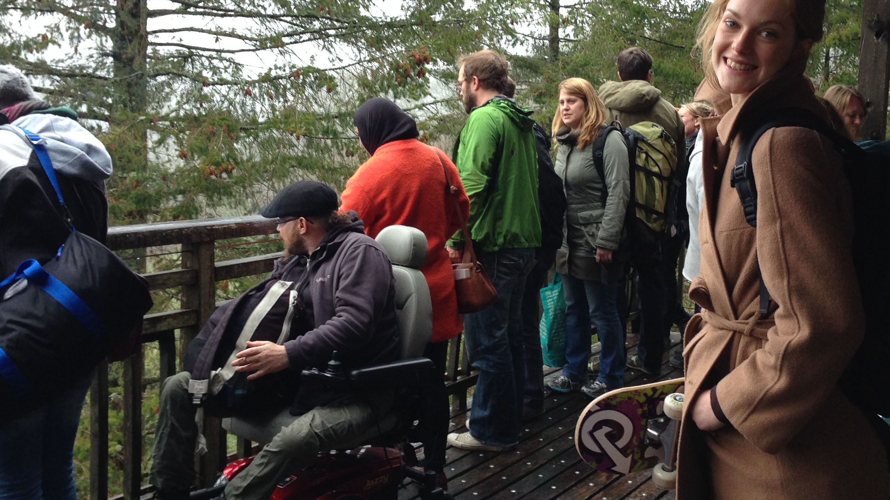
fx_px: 1156
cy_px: 212
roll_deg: -2.1
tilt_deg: -5.0
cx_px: 518
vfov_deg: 24.4
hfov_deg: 42.0
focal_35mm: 49
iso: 80
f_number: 2.4
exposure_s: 1/120
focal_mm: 4.12
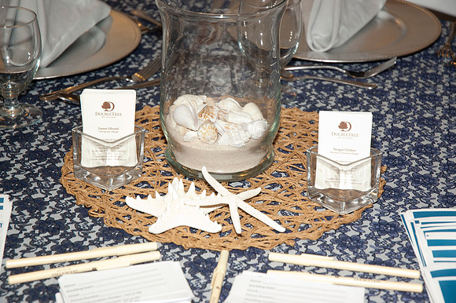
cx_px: 228
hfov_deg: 21.9
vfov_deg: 14.7
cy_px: 152
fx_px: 1177
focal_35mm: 93
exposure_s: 1/60
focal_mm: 62
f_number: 4.5
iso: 400
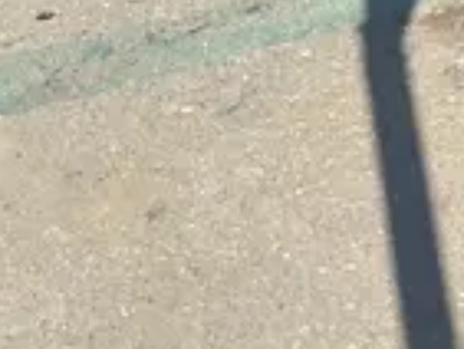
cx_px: 829
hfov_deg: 13.2
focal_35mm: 135
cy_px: -667
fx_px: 1811
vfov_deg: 9.1
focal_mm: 4.2
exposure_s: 1/2451
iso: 32
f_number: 1.6
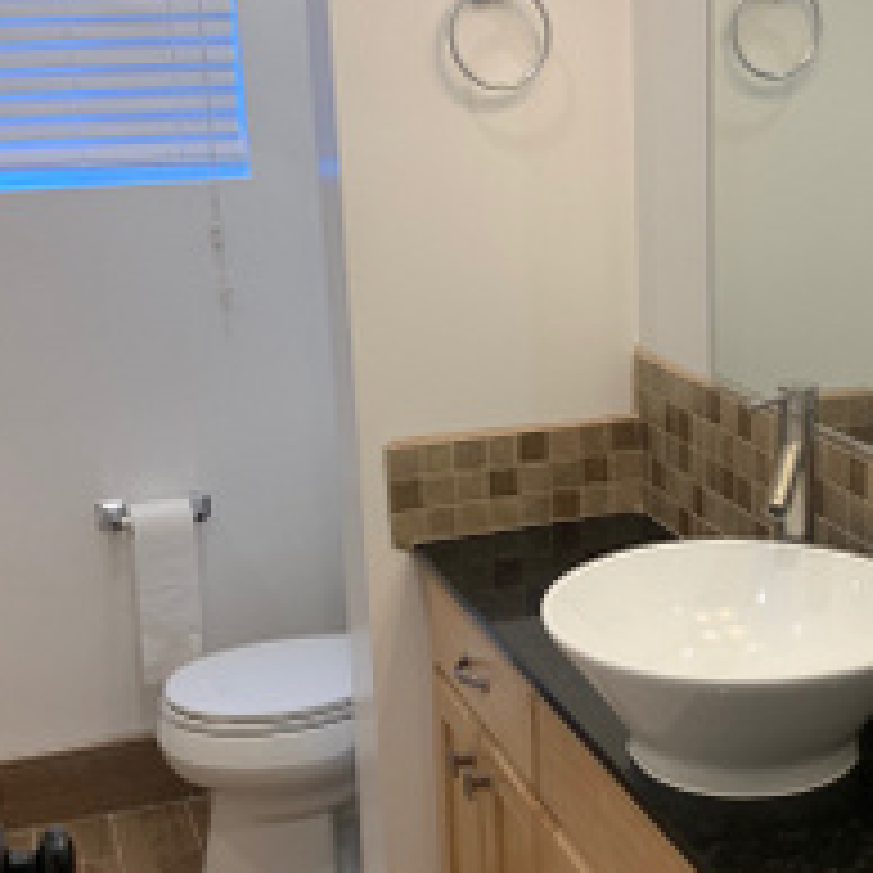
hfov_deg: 29.8
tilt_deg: -14.5
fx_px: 1626
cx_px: 603
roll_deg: +1.2
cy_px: 472
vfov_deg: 30.0
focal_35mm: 57
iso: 64
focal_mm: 4.25
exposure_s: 1/120
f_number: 1.8
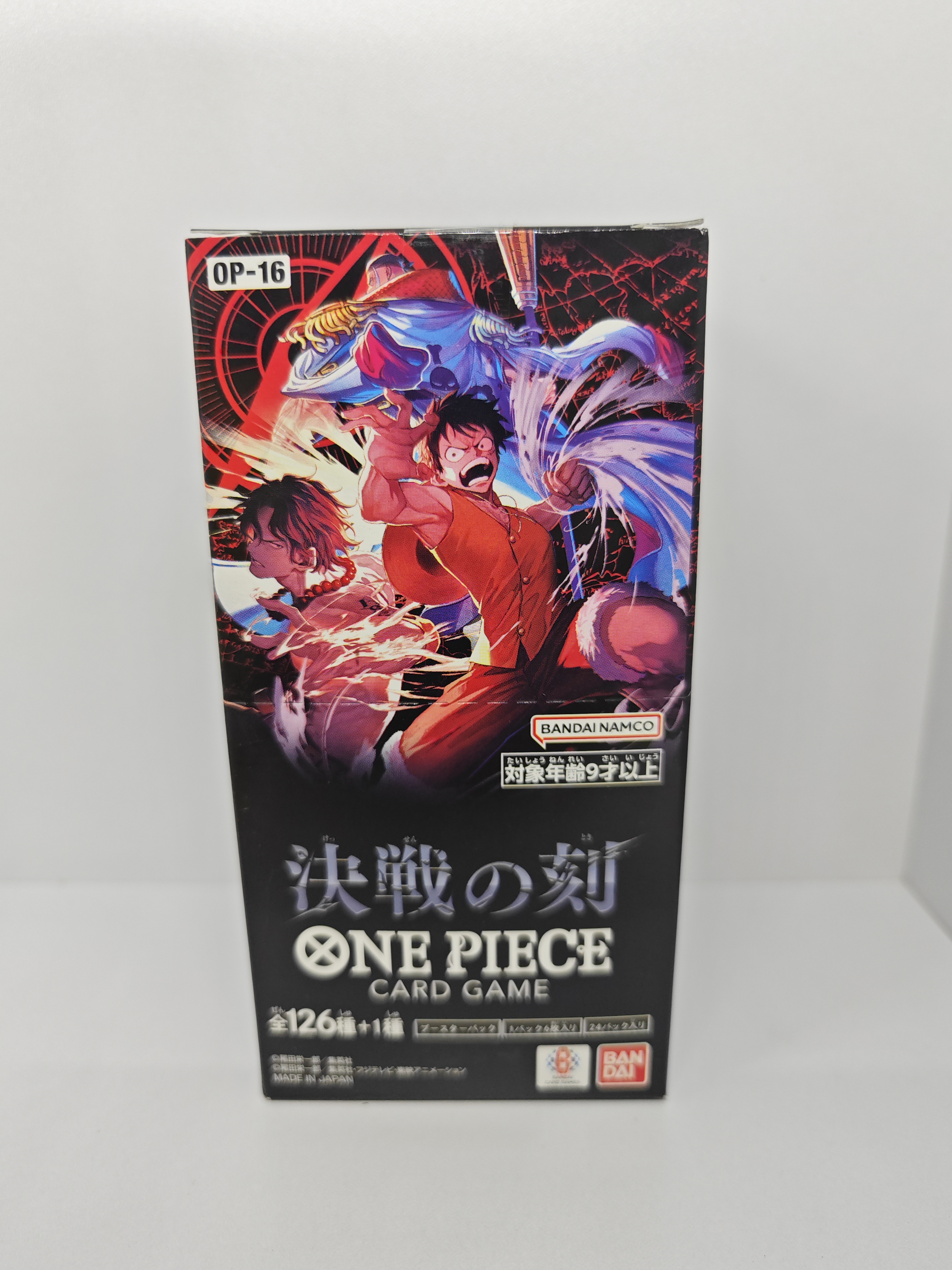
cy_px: 635
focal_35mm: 23
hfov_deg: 58.9
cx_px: 476
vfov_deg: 73.9
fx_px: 843
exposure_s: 1/100
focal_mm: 7.79
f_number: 1.9
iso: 80
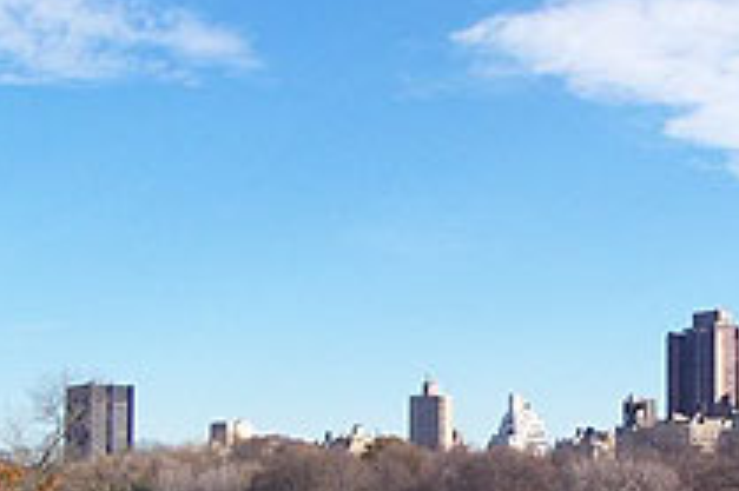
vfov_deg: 16.3
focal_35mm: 83
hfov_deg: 24.0
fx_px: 1702
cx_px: 612
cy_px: 420
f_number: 5.6
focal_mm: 5.6
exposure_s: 1/350
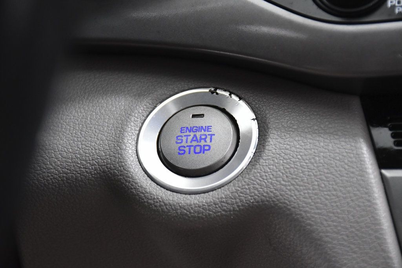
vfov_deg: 11.4
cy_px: 134
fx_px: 1340
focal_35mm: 120
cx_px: 201
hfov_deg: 17.1
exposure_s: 1/160
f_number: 5.3
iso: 2500
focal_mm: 80
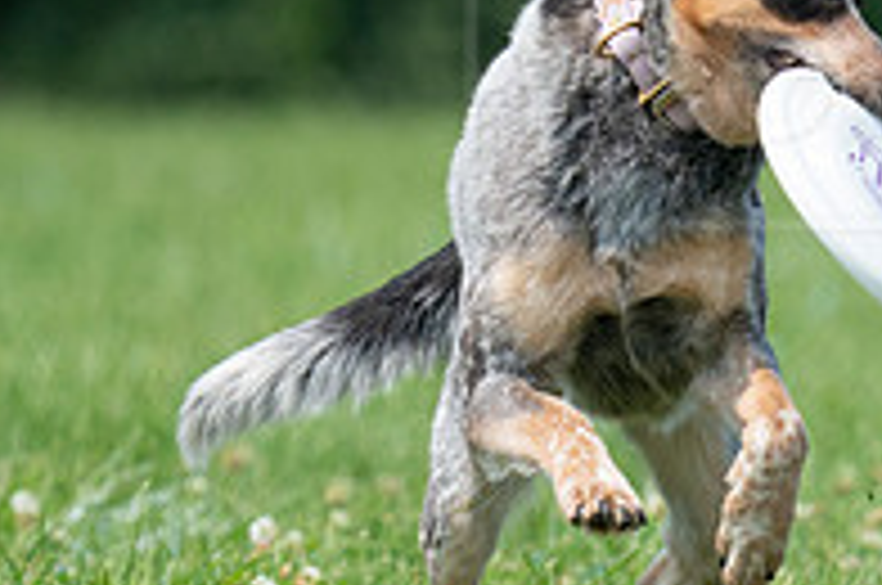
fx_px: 28153
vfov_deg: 1.2
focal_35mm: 1151
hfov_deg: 1.8
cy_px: 160
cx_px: 896
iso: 1600
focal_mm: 388
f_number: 6.3
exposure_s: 1/4000
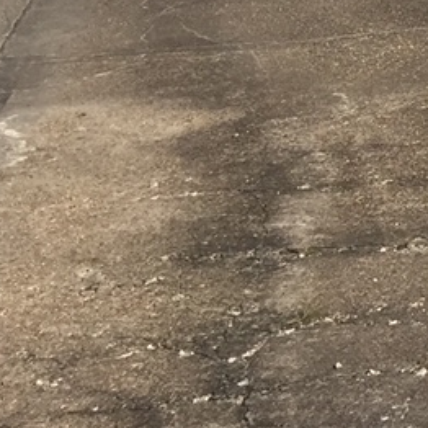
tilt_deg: -5.0
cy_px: -284
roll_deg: +0.1
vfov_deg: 12.9
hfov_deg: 12.1
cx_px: 907
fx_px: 1749
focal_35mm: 125
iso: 32
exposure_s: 1/2825
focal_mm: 4.15
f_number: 2.2
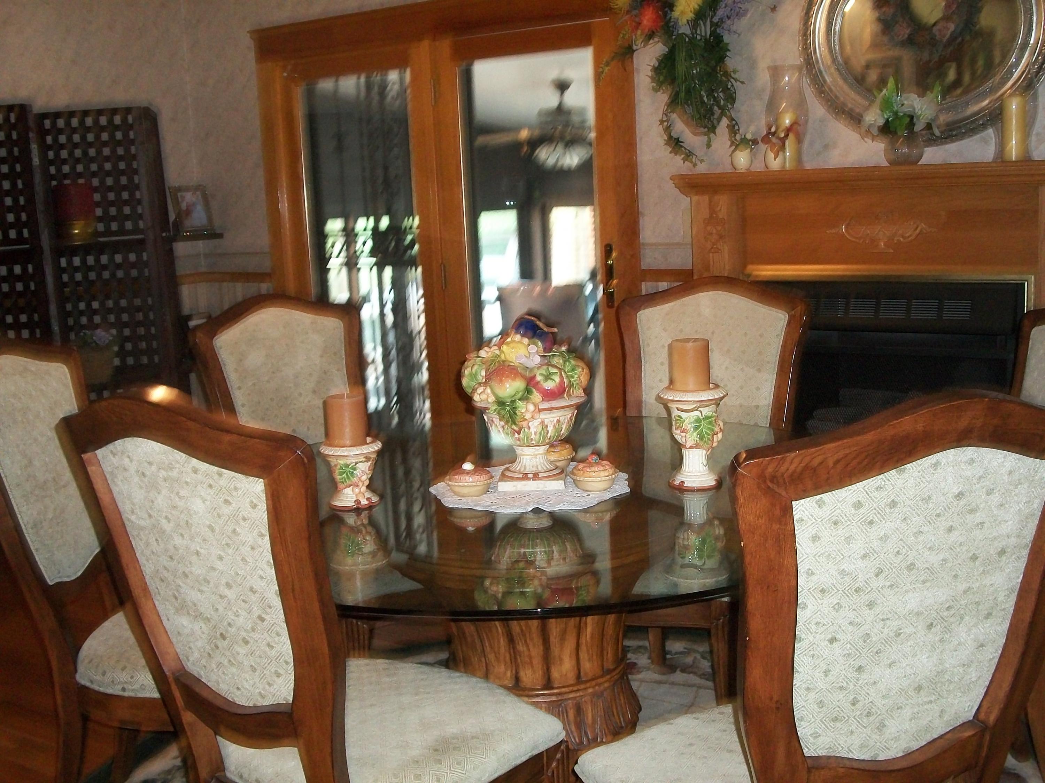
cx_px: 522
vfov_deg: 36.0
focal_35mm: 40
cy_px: 392
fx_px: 1208
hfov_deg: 46.8
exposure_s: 1/40
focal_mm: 7.1
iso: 240
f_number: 3.2
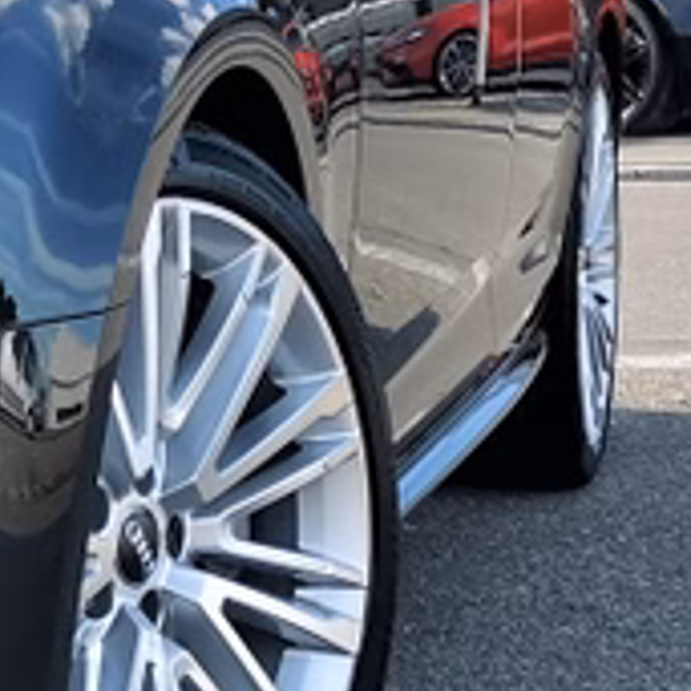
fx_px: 3546
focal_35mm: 157
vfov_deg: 11.1
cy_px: 150
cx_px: -691
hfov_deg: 10.3
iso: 50
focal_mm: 5.58
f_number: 1.8
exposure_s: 1/1135
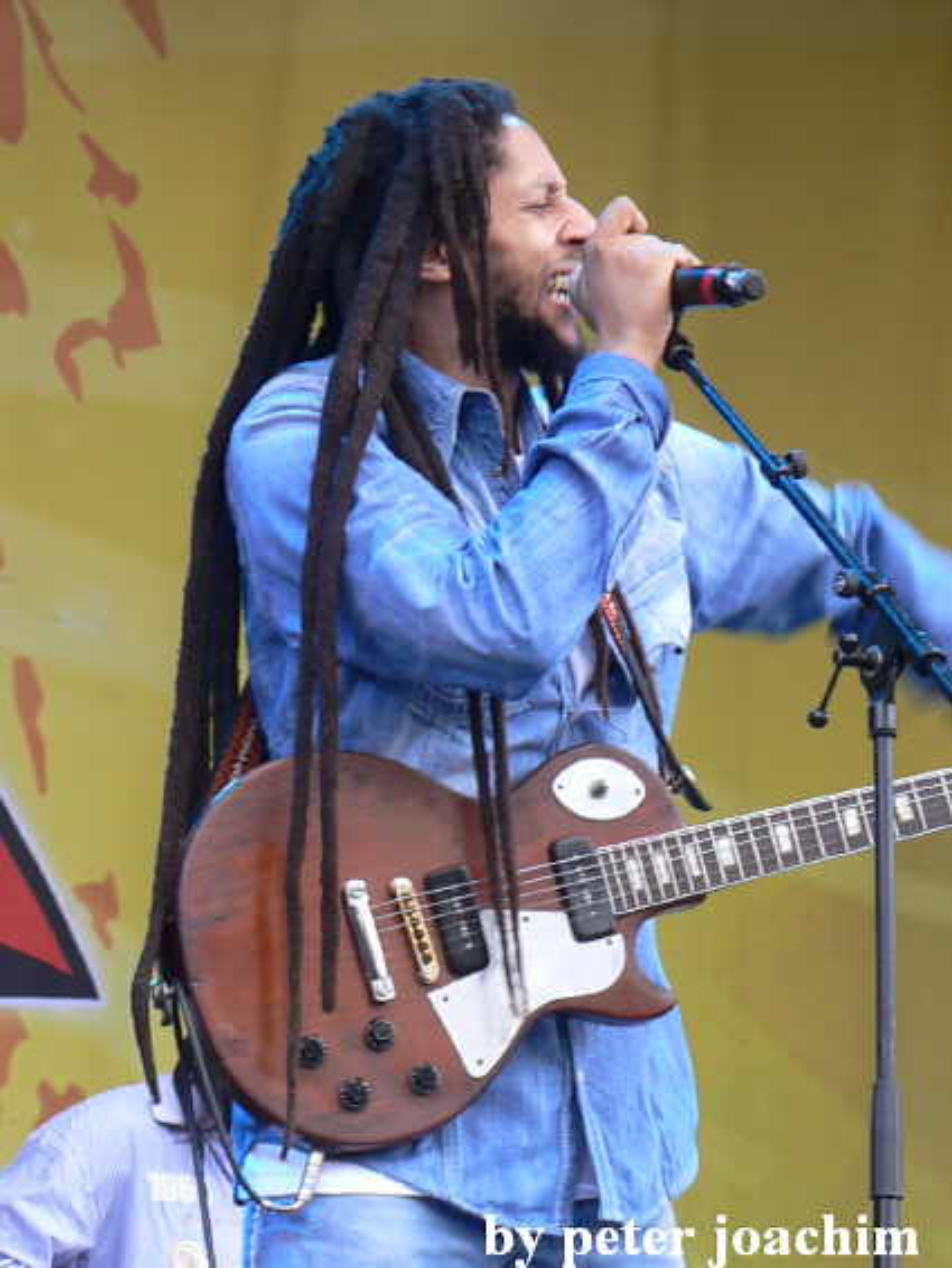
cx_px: 476
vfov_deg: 16.7
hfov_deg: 12.6
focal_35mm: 118
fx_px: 4324
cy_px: 634
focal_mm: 20.3
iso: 64
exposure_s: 1/30
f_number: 3.2
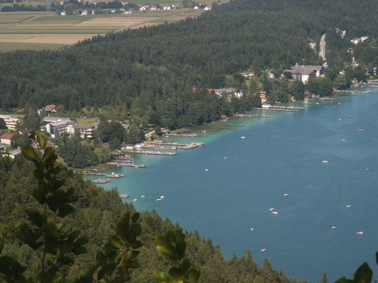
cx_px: 189
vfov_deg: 10.7
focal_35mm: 139
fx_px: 1518
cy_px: 142
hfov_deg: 14.2
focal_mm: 28.23
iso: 64
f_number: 8
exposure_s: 1/180
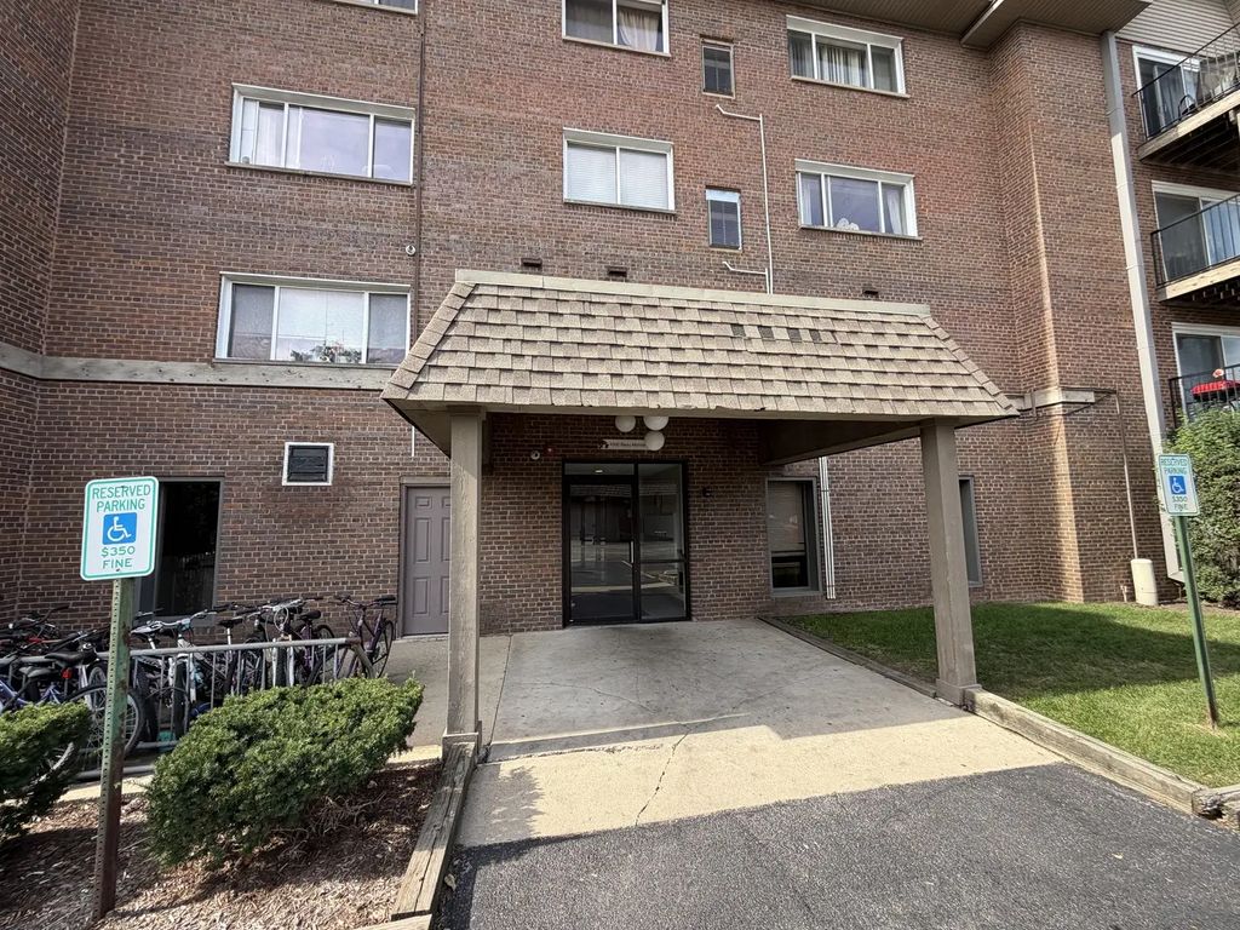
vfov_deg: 85.7
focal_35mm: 14
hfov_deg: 102.1
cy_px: 465
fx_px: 502
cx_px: 620
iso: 64
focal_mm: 2.22
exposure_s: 1/502
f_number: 2.2
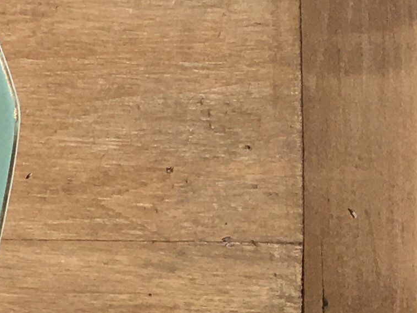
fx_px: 1855
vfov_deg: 9.2
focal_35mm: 154
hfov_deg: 10.6
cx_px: -654
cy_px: -234
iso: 25
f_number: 2.2
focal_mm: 4.15
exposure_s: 1/6993
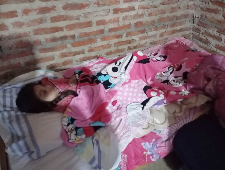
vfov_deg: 49.9
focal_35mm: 28
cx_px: 112
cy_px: 85
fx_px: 182
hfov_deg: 63.4
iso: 8350
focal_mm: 4.27
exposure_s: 1/14.3
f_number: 1.8
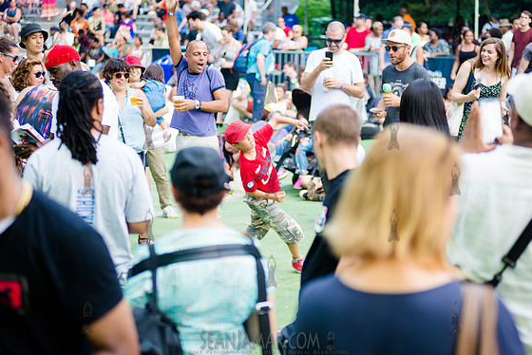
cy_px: 179
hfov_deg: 22.9
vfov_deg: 15.4
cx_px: 271
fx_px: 1316
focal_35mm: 89
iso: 200
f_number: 2.8
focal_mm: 86
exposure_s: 1/200
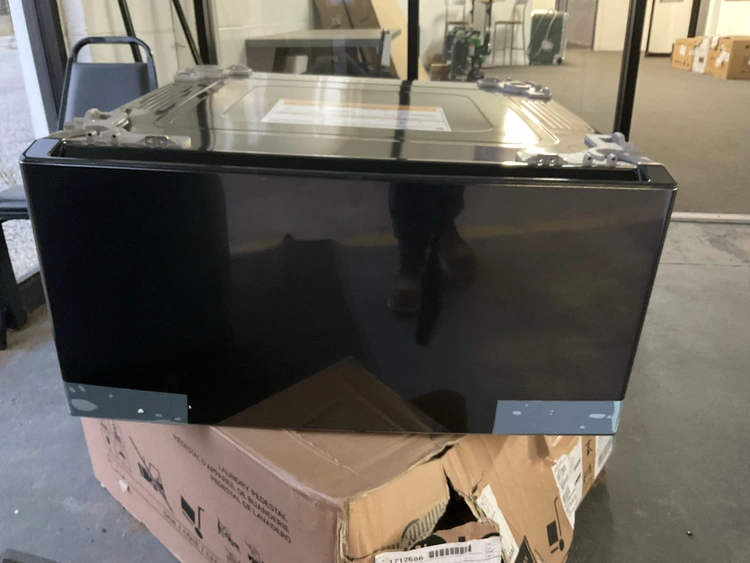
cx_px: 375
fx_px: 629
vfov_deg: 48.3
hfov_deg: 61.6
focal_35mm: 29
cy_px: 282
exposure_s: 1/24
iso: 500
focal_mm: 3
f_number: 1.8
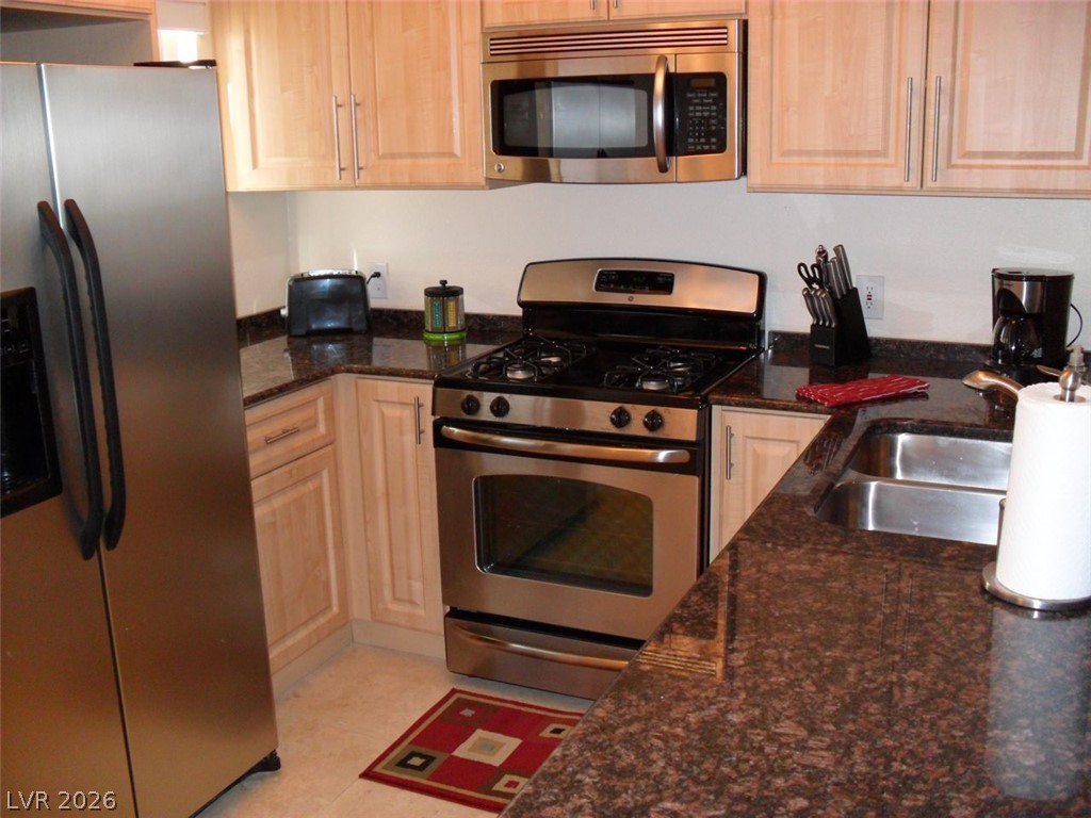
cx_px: 546
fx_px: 1103
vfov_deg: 40.7
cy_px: 409
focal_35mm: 35
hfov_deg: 52.6
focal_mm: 6.3
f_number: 3
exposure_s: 1/45
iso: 200
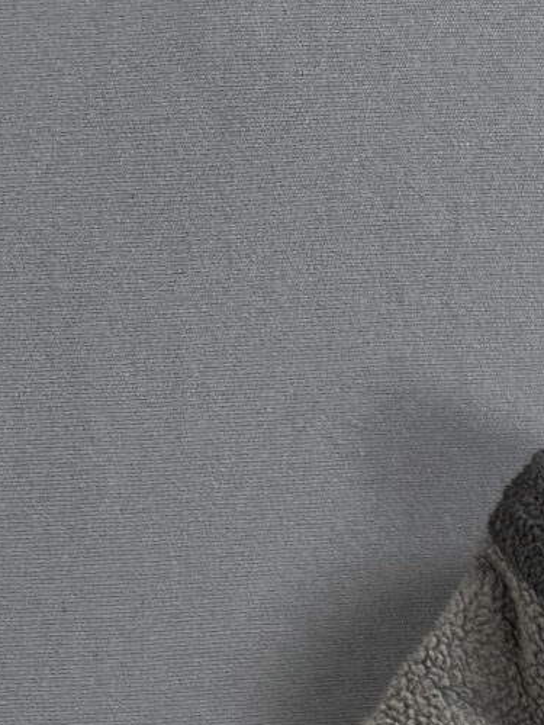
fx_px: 2577
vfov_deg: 12.9
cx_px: 1233
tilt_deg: -86.5
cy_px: 1649
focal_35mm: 123
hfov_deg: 10.6
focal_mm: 6.76
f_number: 1.78
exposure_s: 1/60
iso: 125
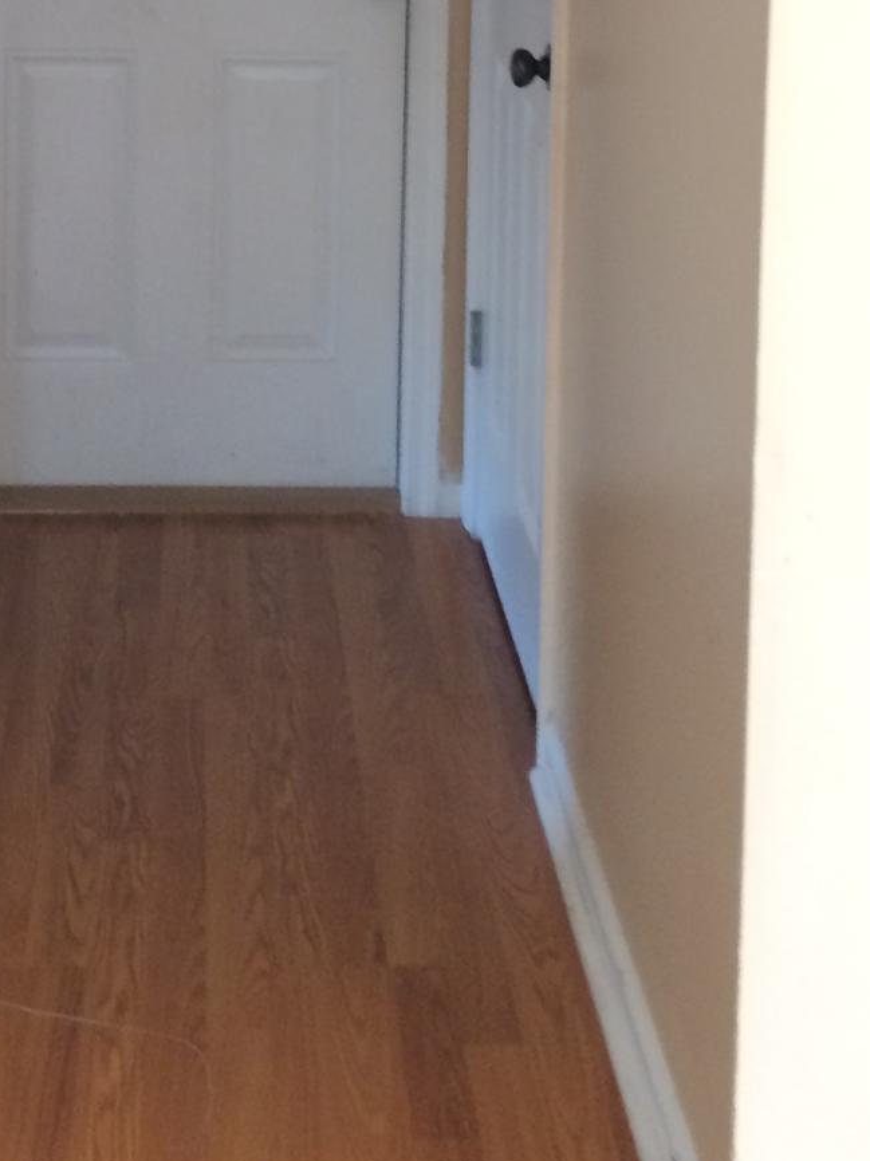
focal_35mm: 67
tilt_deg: -6.0
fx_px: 2246
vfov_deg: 26.5
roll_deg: +0.9
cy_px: -139
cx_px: 307
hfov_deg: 21.9
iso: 125
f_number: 2.2
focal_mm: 4.15
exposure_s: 1/30
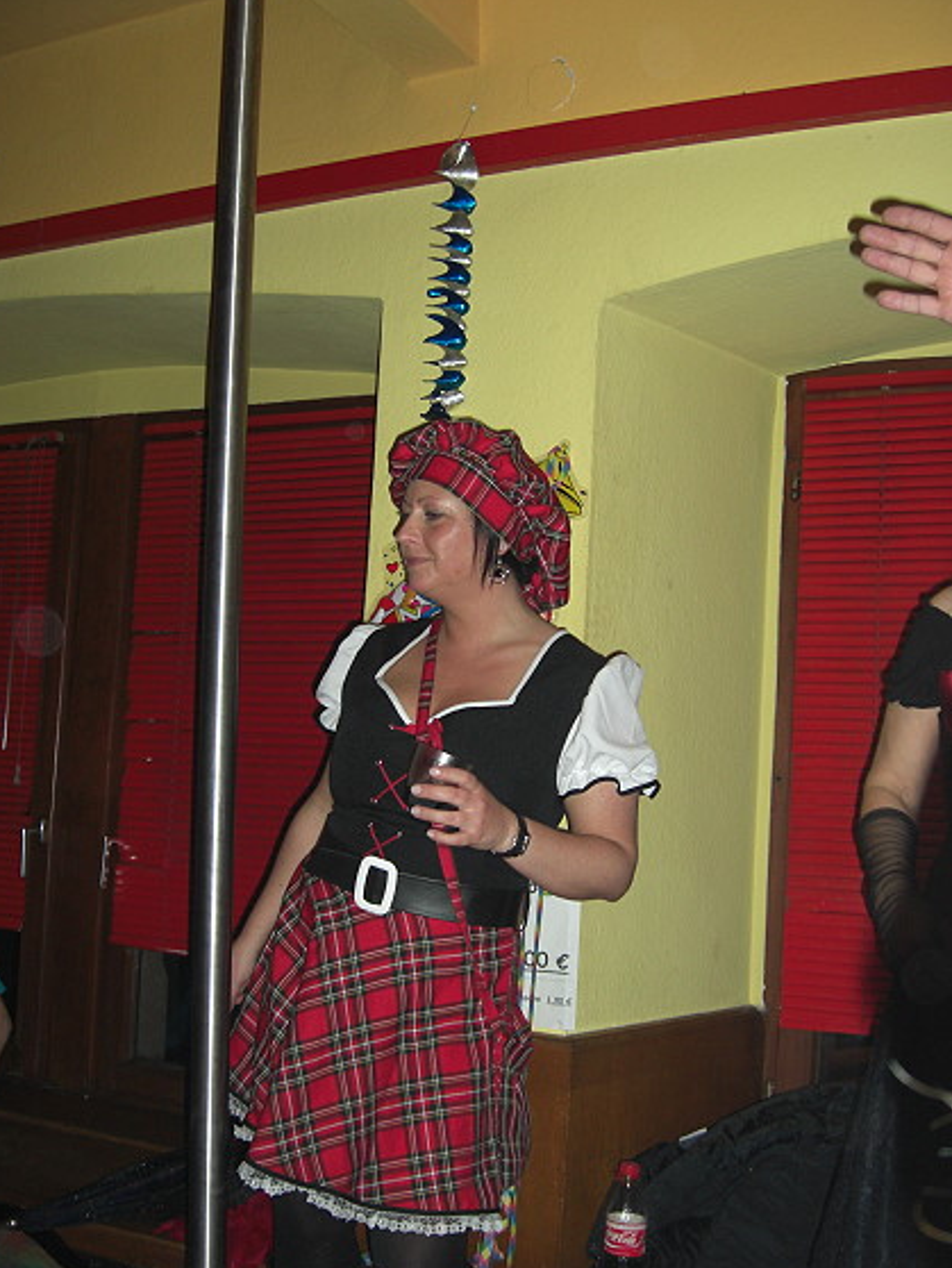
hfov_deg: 35.2
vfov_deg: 45.7
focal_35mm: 41
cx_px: 484
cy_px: 670
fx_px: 1502
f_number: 2.8
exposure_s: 1/60
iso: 200
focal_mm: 7.9
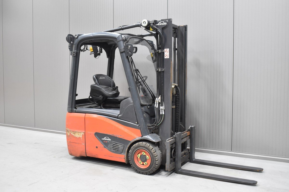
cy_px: 96
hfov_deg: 53.1
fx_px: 289
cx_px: 144
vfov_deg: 36.9
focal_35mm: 36
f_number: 5
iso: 1600
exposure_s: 1/25
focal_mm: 24
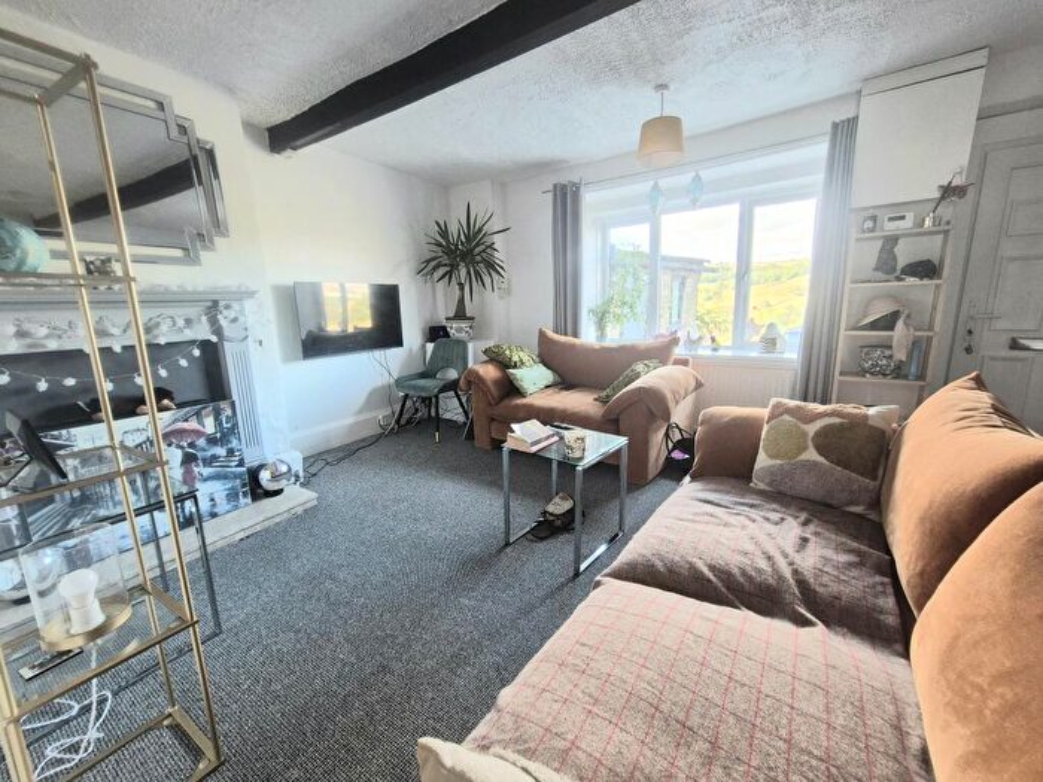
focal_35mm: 13
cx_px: 522
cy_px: 391
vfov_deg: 89.9
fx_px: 392
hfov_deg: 106.2
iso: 200
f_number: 2.2
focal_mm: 2.2
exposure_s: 1/50
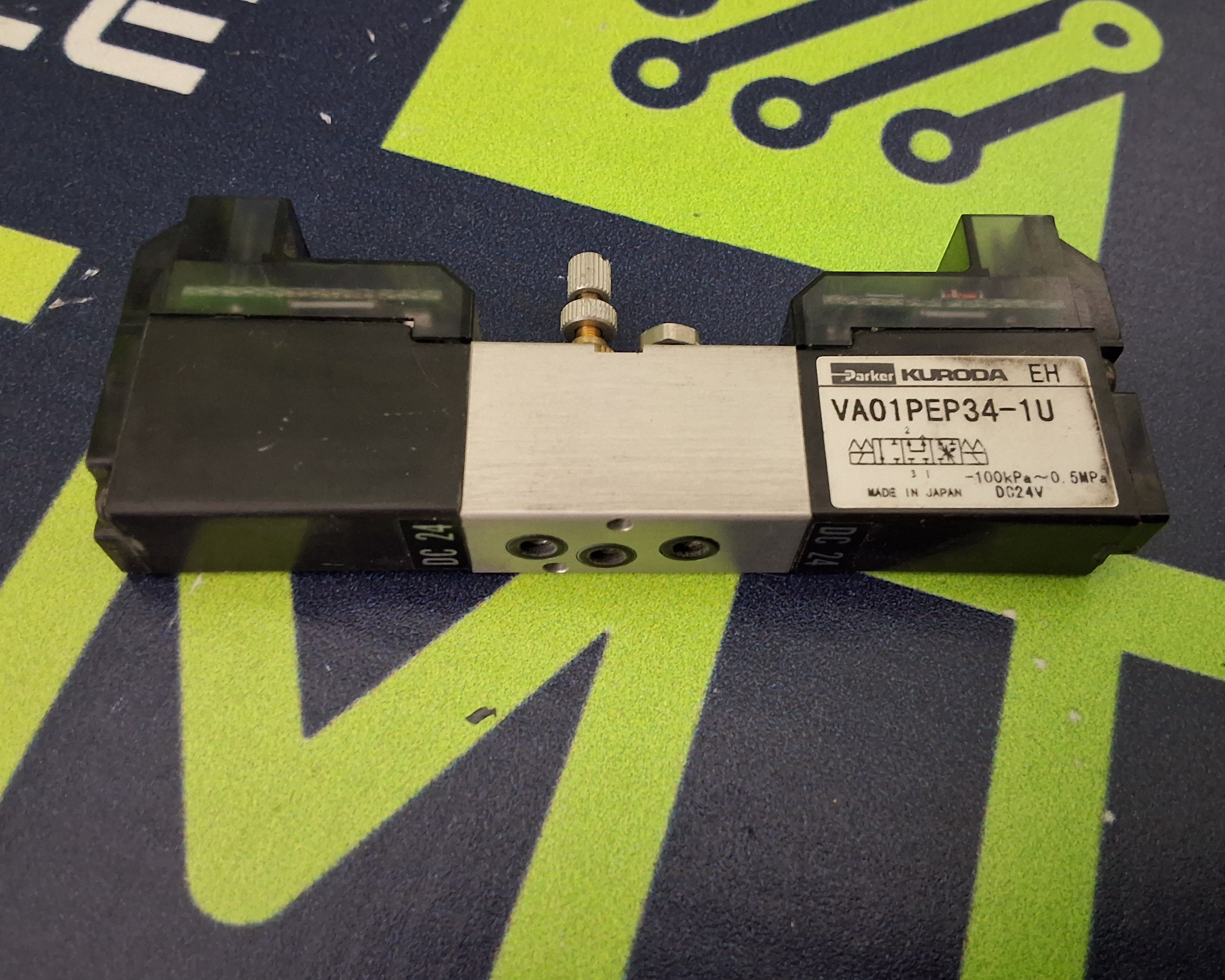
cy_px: 491
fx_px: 1088
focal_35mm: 30
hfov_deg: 58.7
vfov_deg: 48.5
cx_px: 667
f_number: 1.9
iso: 400
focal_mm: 2.91
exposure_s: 1/20
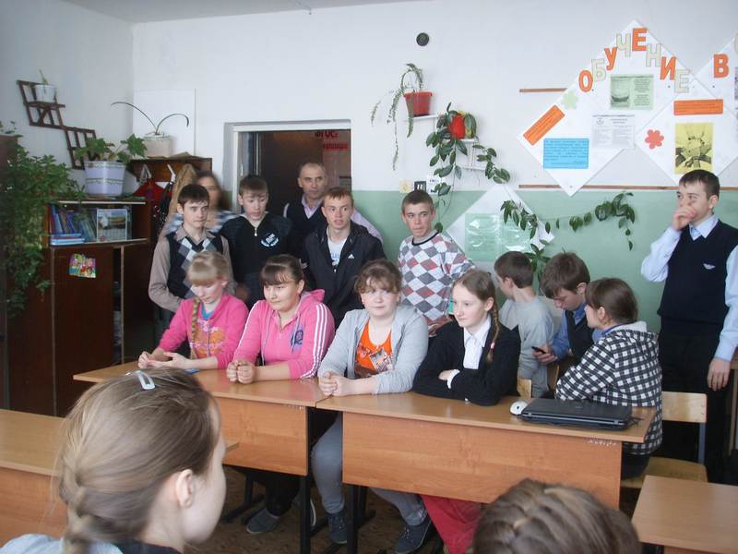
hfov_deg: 47.9
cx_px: 369
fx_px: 831
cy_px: 277
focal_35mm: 39
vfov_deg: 36.8
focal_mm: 6.6
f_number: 3.5
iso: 63
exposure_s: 1/10
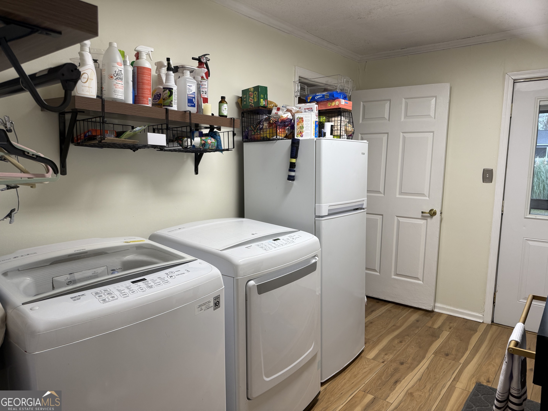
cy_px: 206
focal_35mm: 24
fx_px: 380
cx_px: 274
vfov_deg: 56.8
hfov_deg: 71.6
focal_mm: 6.76
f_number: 1.78
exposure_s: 1/118
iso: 125
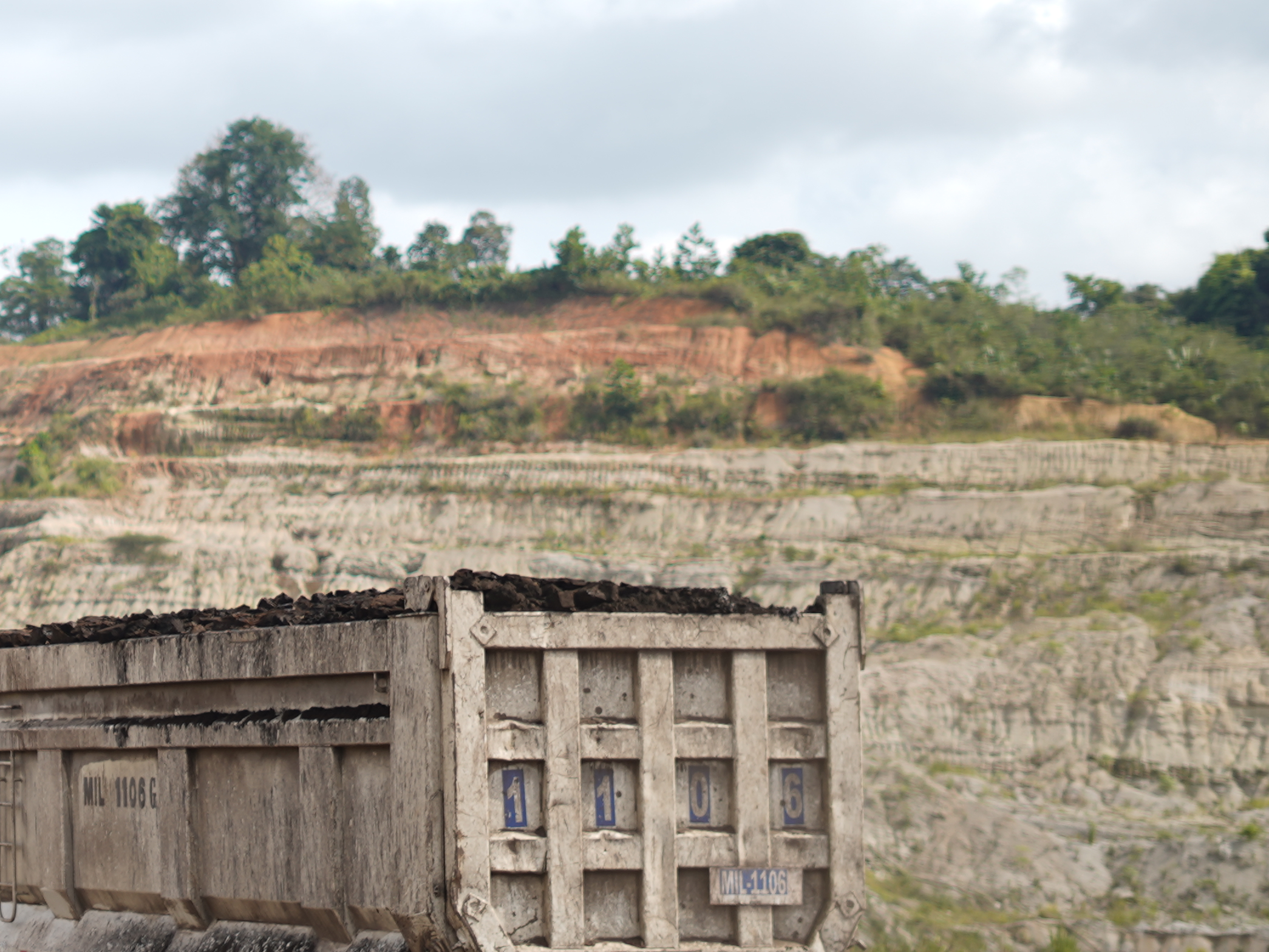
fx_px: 5060
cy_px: 469
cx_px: -381
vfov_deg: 10.7
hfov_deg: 13.8
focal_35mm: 138
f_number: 1.8
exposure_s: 1/1250
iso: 50
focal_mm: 50
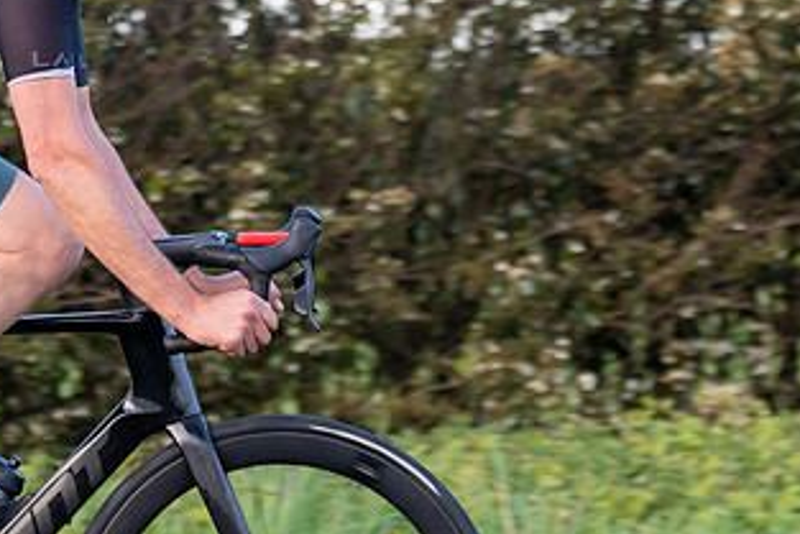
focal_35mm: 268
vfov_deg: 5.1
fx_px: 5958
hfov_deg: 7.7
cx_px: 89
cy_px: -78
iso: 640
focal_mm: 91
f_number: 3.2
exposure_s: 1/640
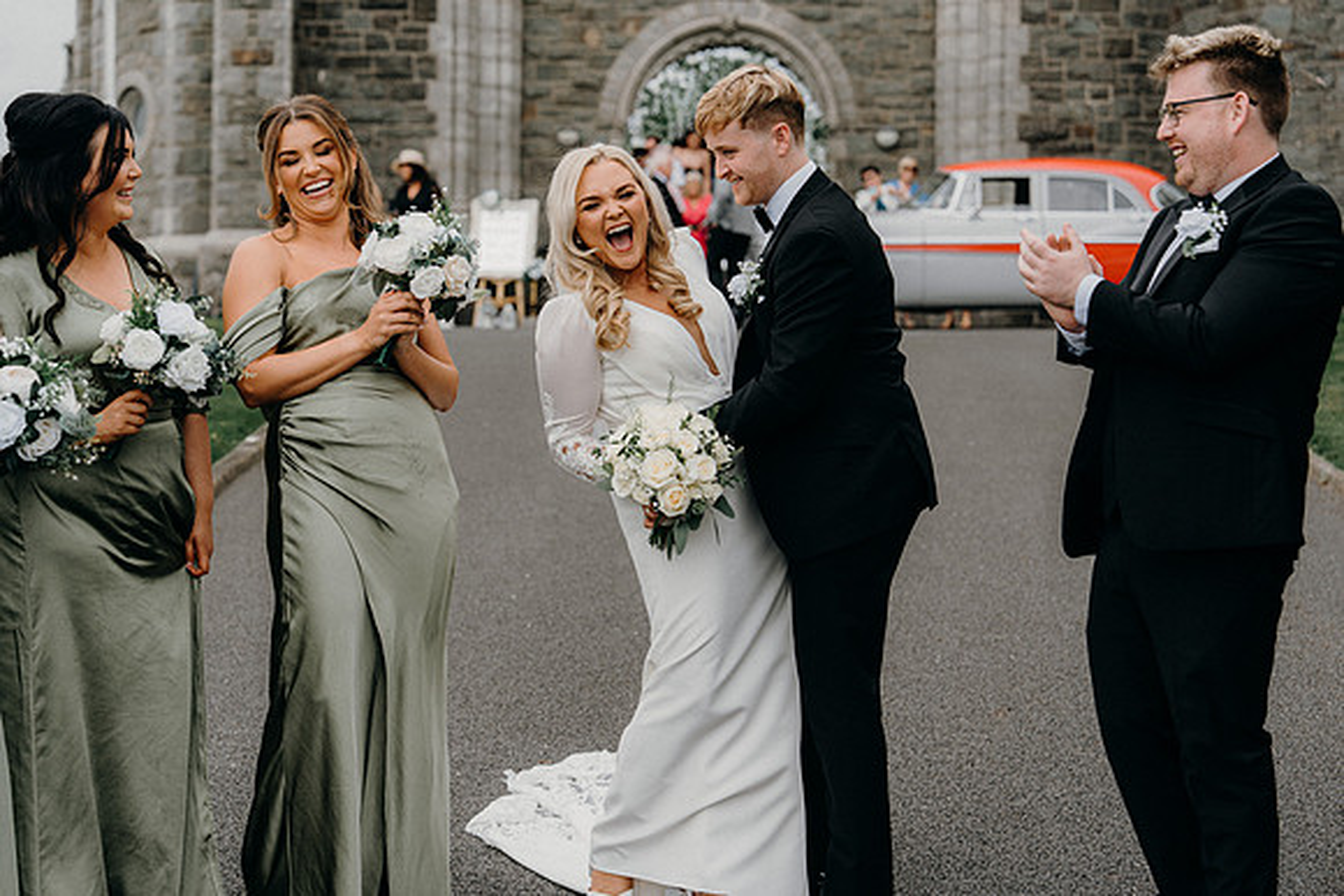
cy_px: 448
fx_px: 2614
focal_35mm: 70
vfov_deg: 19.5
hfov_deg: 28.8
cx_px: 672
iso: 125
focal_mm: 70
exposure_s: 1/250
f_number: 3.5
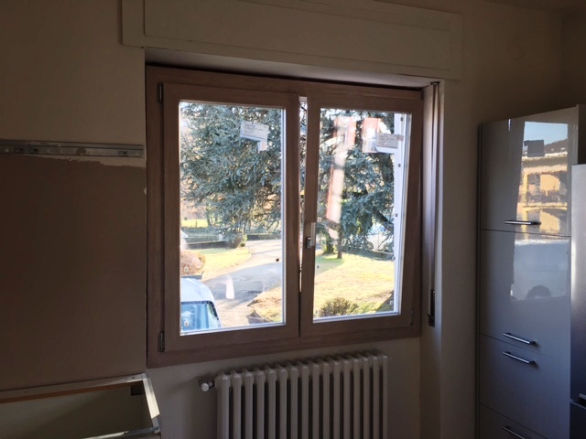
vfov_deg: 48.2
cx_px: 293
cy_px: 220
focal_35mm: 29
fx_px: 491
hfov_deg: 61.7
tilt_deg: -0.5
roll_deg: +0.0
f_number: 2.2
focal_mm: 4.15
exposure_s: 1/100
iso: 40
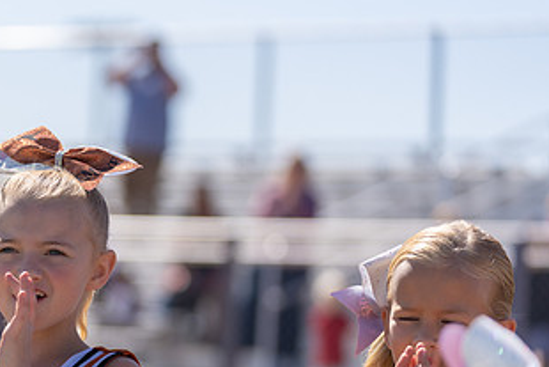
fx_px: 3250
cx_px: 67
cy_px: 301
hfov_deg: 9.6
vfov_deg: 6.4
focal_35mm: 213
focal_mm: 114
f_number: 2.8
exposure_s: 1/1600
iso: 100
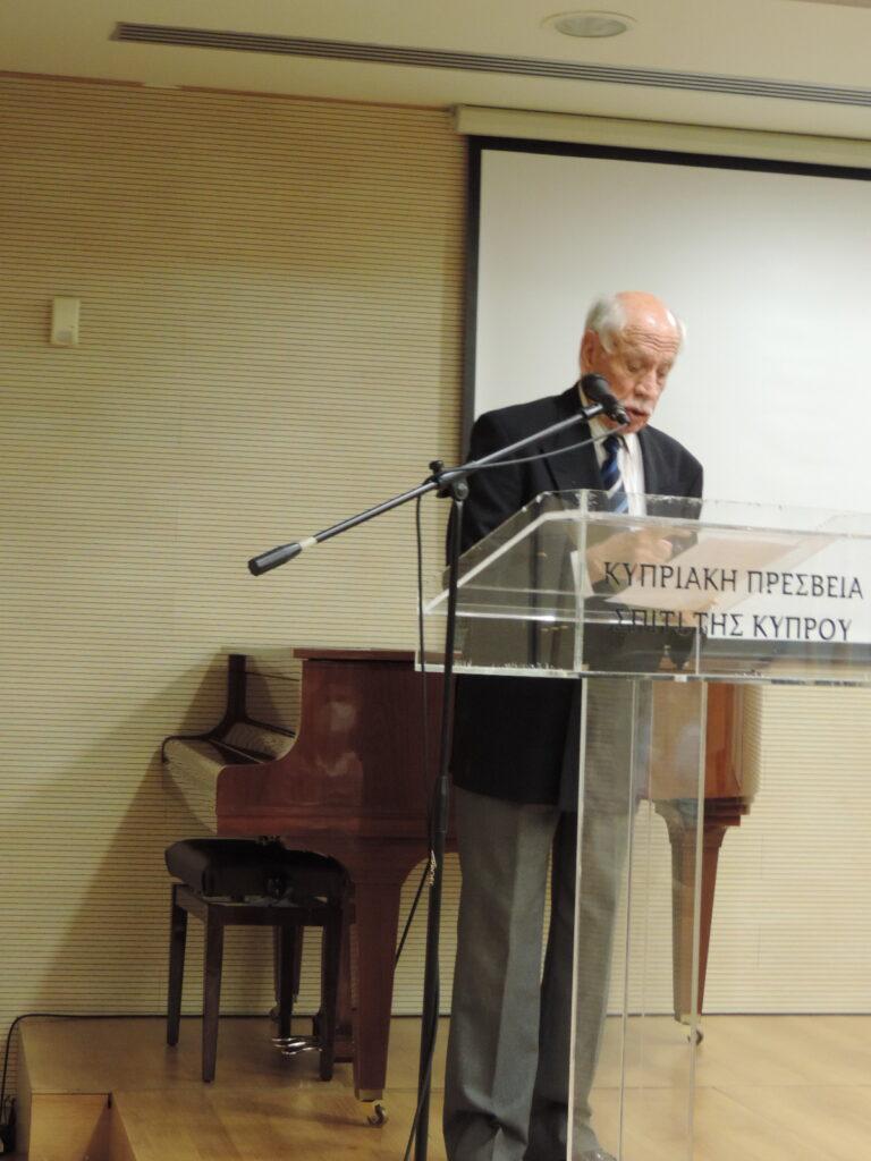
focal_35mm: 70
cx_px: 436
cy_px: 580
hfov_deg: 21.0
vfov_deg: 27.8
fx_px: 2348
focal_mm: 12.4
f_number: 3.9
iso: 720
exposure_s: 1/15
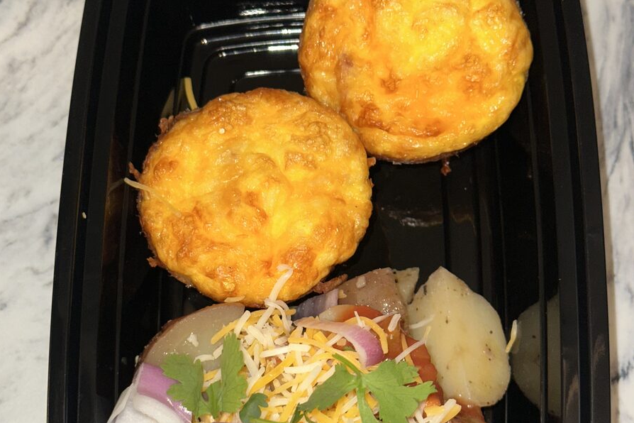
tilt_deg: -71.8
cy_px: 278
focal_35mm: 67
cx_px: 316
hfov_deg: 30.1
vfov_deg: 20.3
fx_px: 1180
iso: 50
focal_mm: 6.86
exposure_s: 1/30
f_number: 1.78
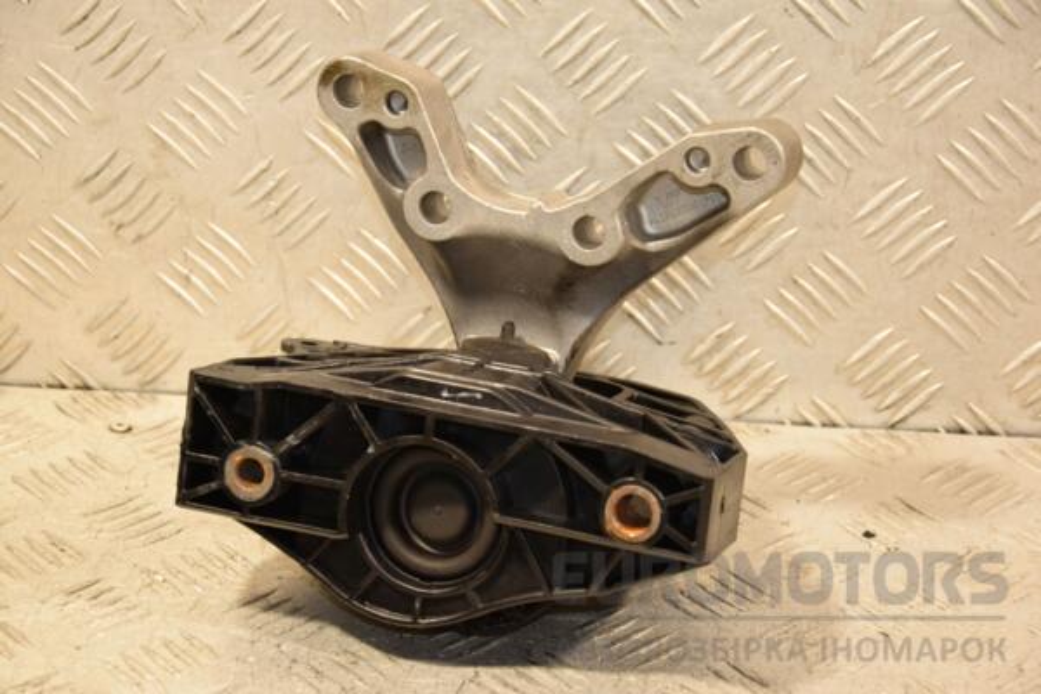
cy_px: 347
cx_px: 520
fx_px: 2689
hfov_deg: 21.9
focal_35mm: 93
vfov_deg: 14.7
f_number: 5.3
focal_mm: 62
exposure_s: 1/100
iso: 800
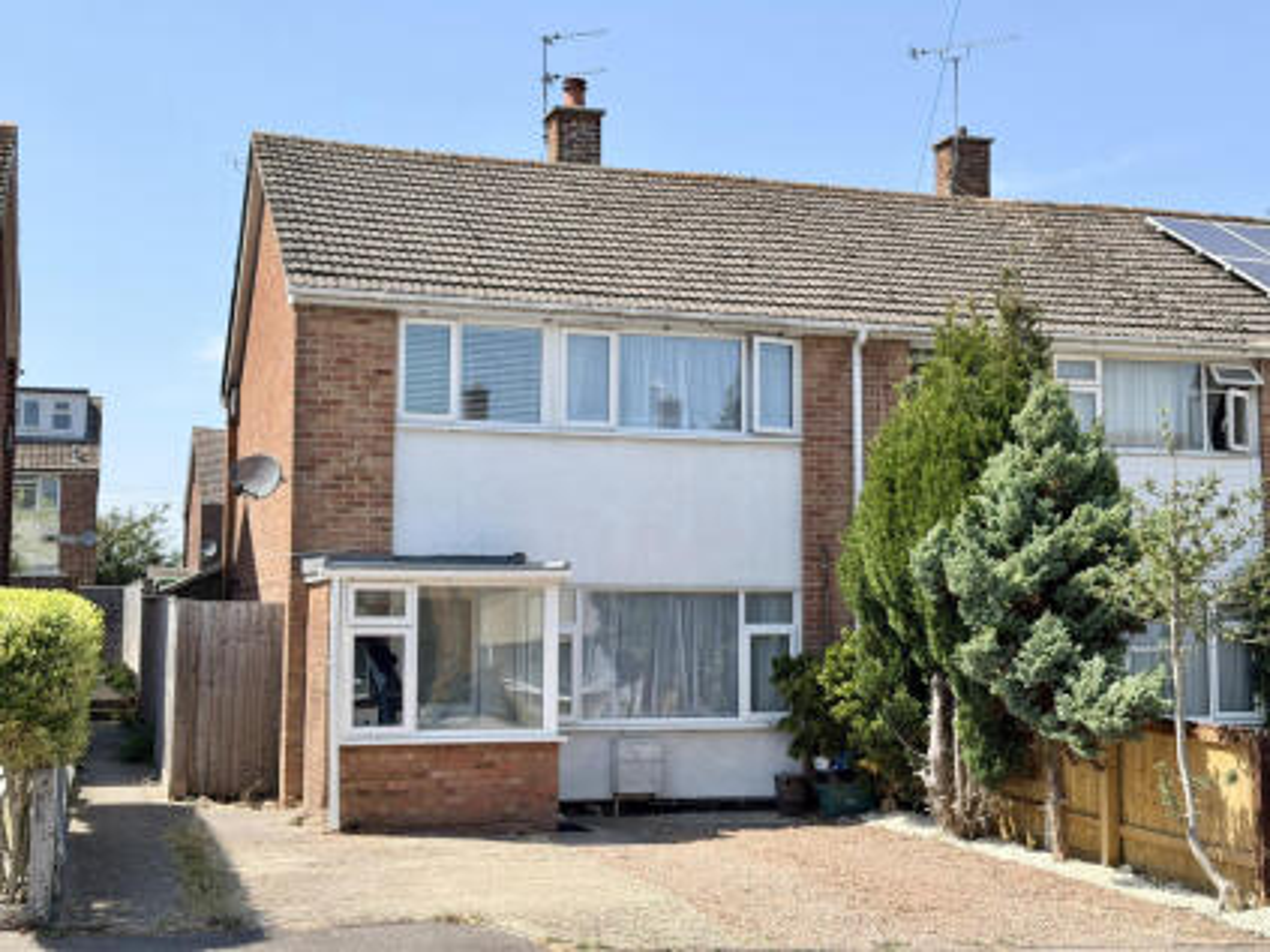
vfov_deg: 30.3
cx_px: 635
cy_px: 476
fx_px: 1761
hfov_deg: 39.7
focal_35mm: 48
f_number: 1.78
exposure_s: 1/3226
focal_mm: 6.76
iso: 64
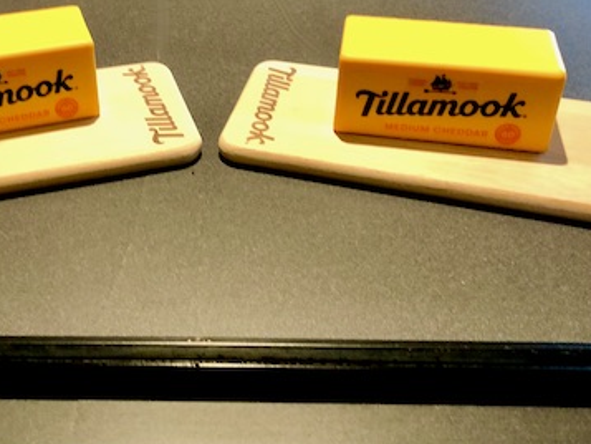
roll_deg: +2.4
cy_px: 118
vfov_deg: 30.4
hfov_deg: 39.9
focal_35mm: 47
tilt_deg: -33.4
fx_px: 803
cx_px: 190
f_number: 1.8
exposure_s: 1/17
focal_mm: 4
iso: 40
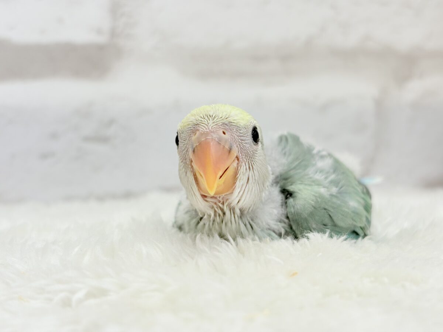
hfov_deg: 36.8
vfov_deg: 28.0
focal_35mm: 52
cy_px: 166
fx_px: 665
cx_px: 222
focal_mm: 5.96
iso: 64
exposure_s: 1/100
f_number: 1.6
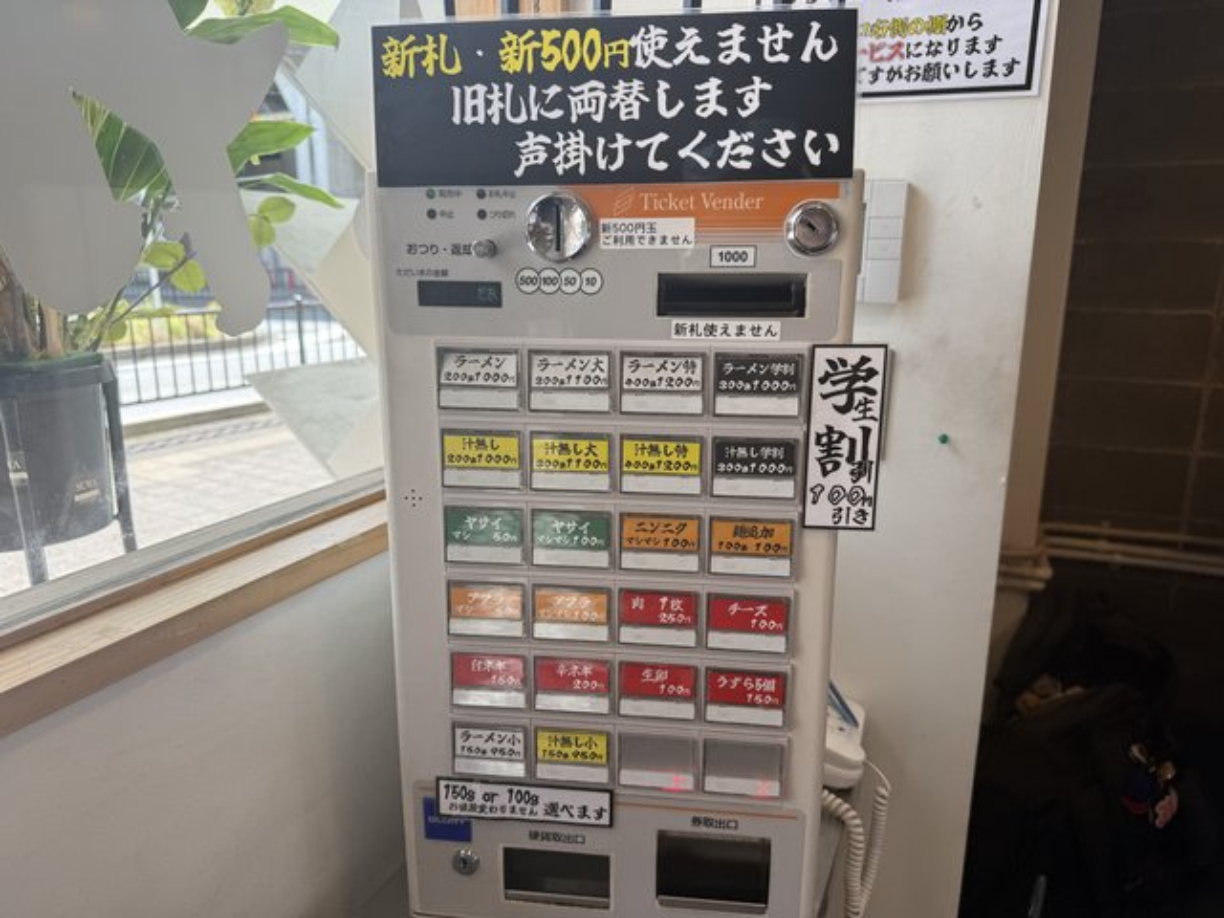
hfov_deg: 71.6
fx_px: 849
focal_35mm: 24
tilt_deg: -13.8
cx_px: 612
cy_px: 459
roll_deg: -1.0
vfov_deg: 56.8
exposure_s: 1/344
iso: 80
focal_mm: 6.76
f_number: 1.78
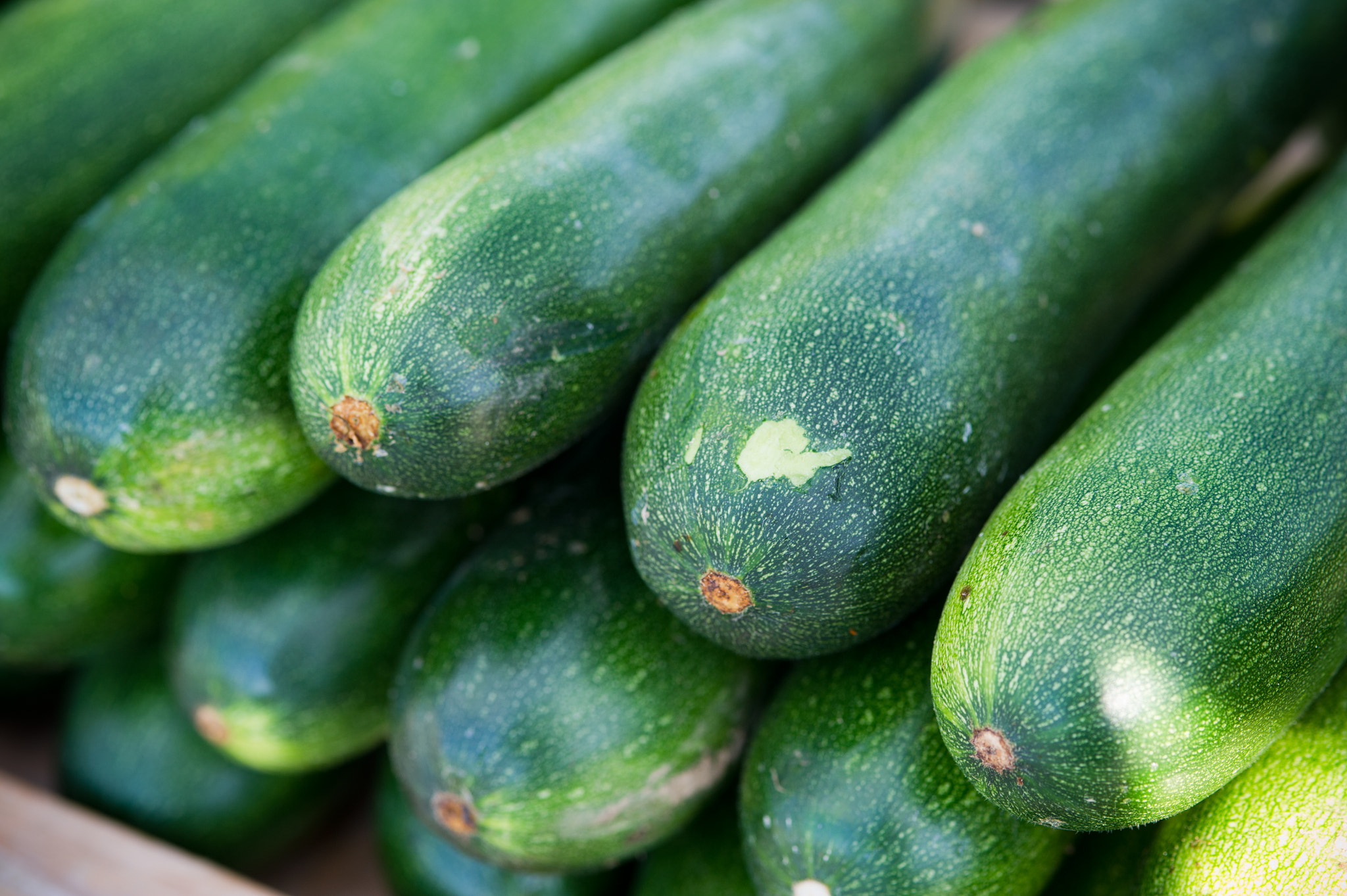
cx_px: 674
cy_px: 448
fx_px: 3926
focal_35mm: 105
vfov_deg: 13.0
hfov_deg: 19.5
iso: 200
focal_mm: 105
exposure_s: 1/125
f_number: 5.6
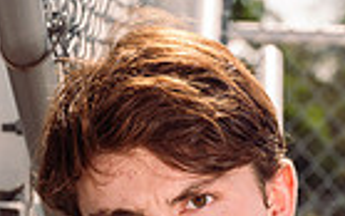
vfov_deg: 5.5
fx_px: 2173
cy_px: 497
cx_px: 248
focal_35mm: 231
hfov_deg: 9.1
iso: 64
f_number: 6.3
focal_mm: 70
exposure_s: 1/250
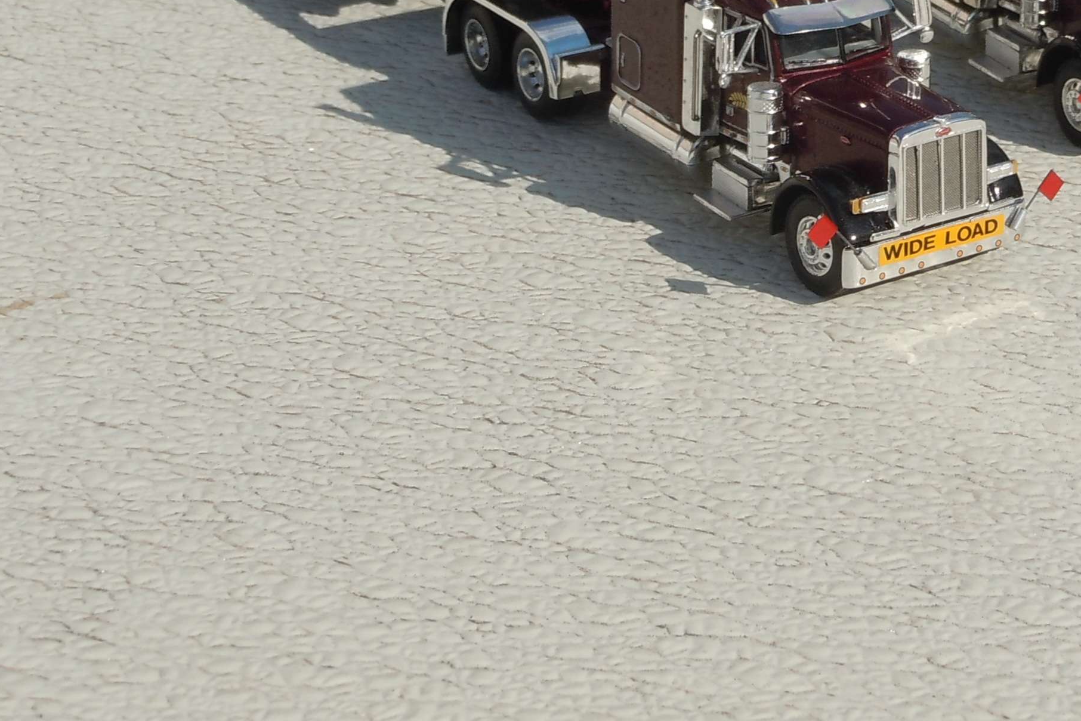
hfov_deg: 17.2
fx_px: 3543
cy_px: 10
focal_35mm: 118
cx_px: 904
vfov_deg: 11.5
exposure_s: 1/1000
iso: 100
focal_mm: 11.2
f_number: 5
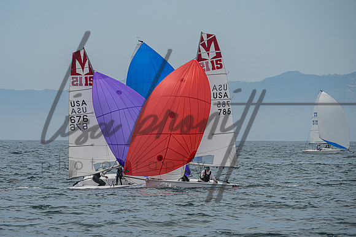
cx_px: 161
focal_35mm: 321
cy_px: 115
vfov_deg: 4.3
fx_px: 3178
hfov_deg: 6.4
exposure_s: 1/4000
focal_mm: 240
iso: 500
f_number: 8
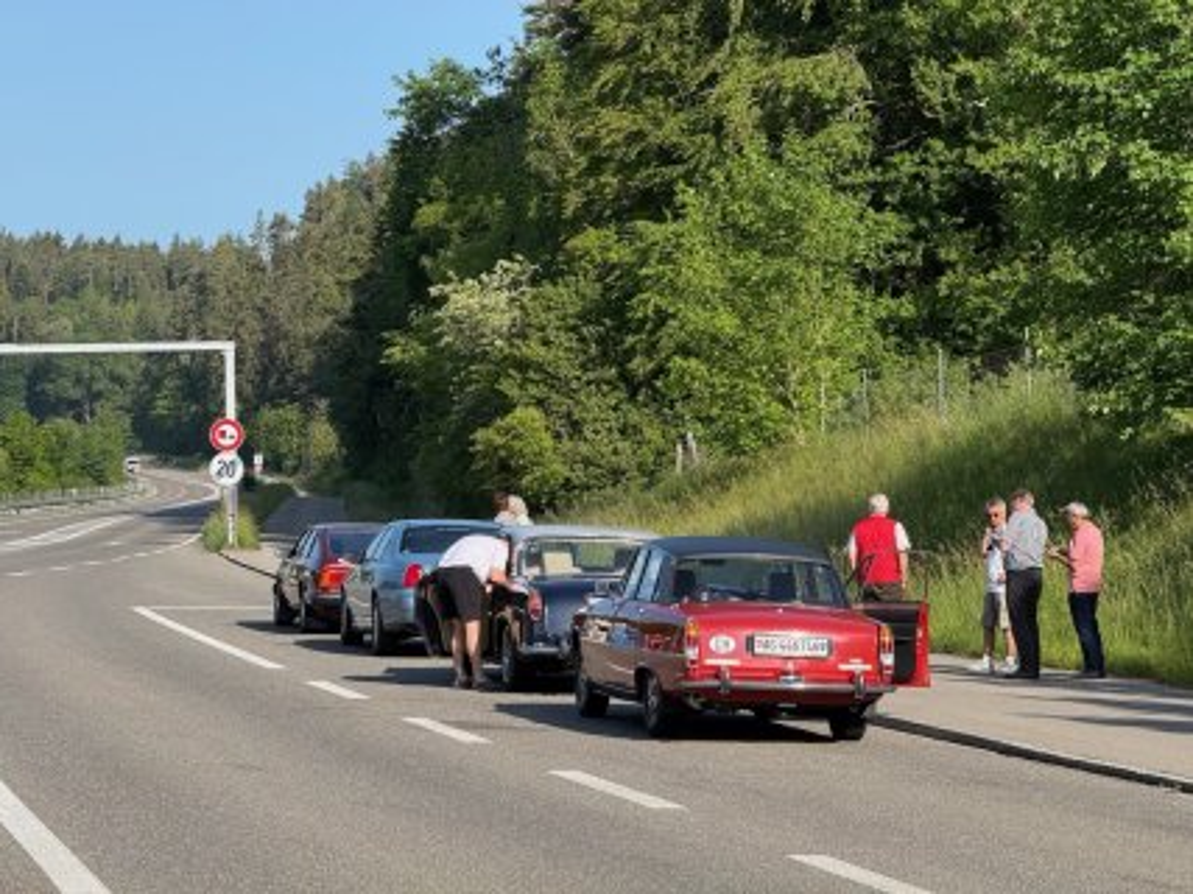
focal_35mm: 120
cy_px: 447
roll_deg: +1.2
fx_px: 4134
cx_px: 596
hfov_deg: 16.4
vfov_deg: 12.3
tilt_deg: +3.2
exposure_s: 1/1114
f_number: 2.8
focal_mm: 15.66
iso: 64
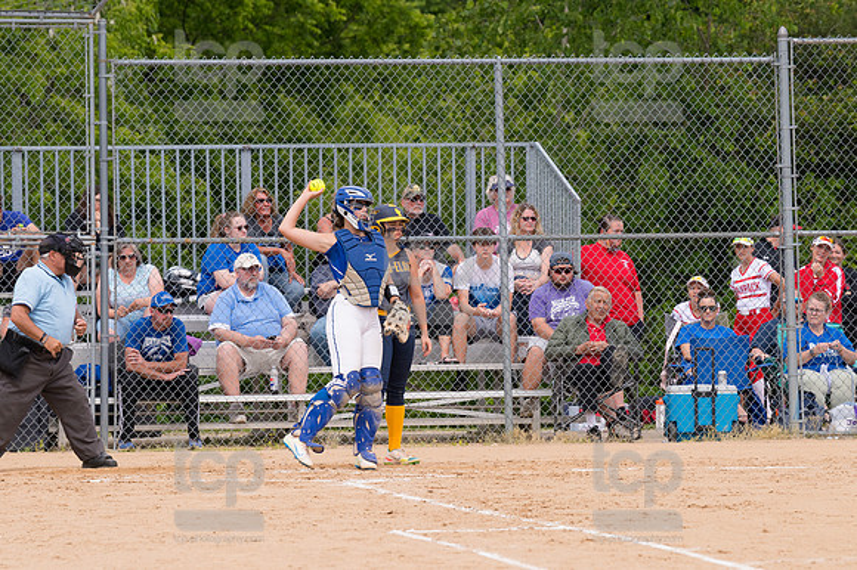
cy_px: 285
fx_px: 7137
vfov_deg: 4.6
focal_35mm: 300
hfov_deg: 6.9
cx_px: 428
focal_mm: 200
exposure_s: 1/1600
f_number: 5.6
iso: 320
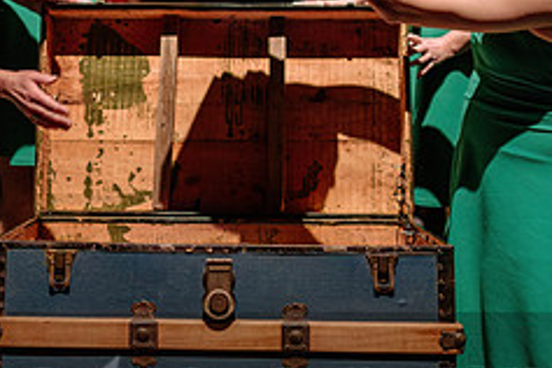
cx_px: 205
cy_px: -16
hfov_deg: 28.0
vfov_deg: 18.3
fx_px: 1104
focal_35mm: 72
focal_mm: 24
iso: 1250
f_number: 1.4
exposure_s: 1/200
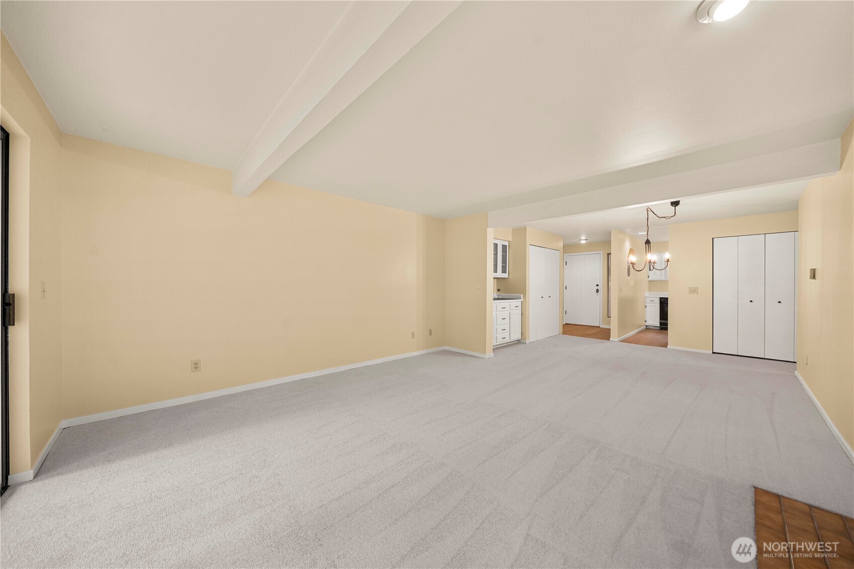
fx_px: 285
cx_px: 427
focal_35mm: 12
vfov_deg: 90.0
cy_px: 284
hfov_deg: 112.6
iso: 640
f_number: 6.3
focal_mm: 12
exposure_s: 1/30
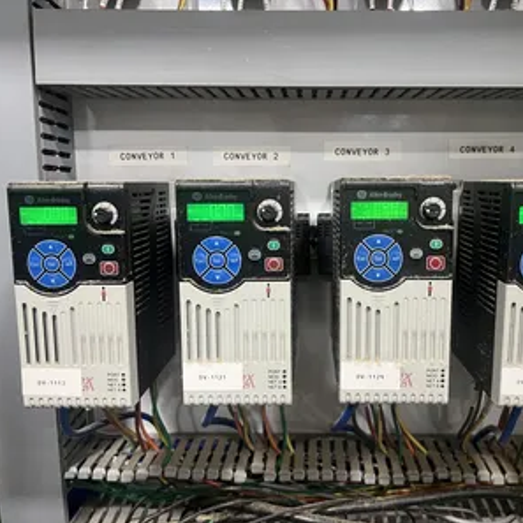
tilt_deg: -7.3
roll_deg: +0.4
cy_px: 262
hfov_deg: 52.2
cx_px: 312
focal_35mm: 31
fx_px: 530
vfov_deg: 52.5
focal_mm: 5.7
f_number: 1.5
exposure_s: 1/60
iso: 400
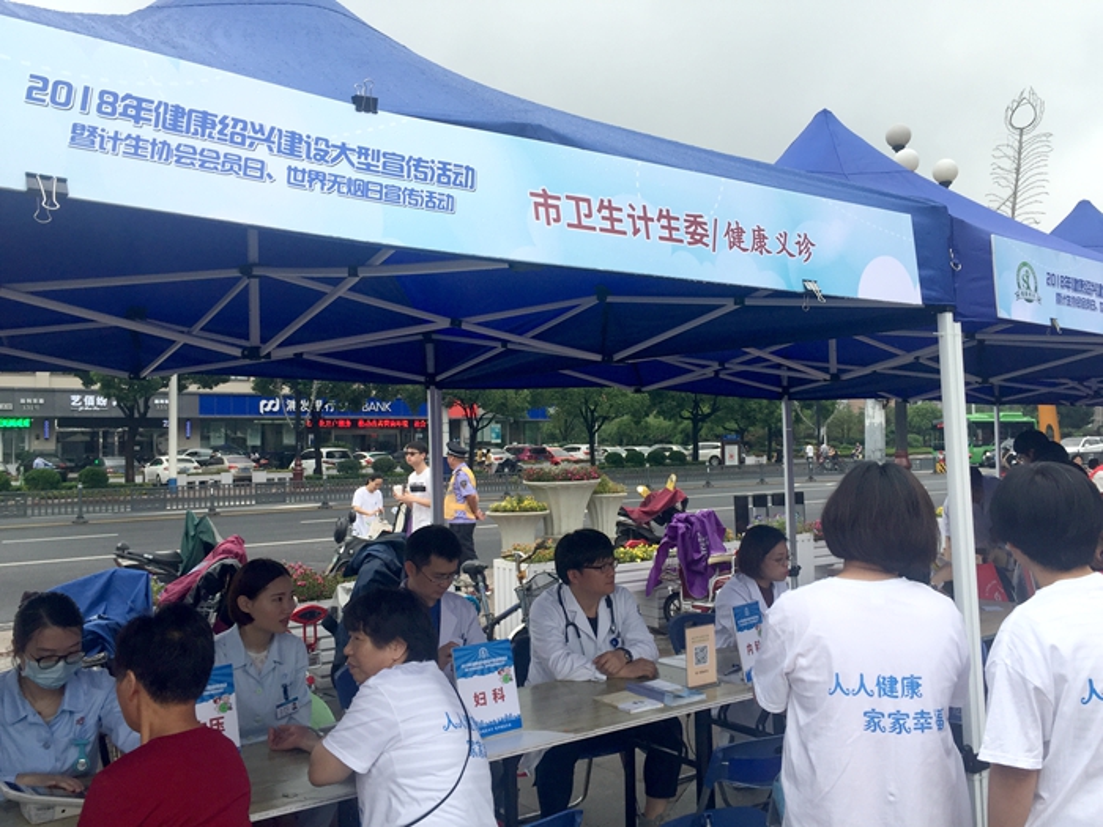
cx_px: 552
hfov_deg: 61.7
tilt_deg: +1.1
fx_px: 924
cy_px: 414
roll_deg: -0.5
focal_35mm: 29
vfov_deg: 48.2
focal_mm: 4.15
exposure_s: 1/449
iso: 32
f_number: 2.2
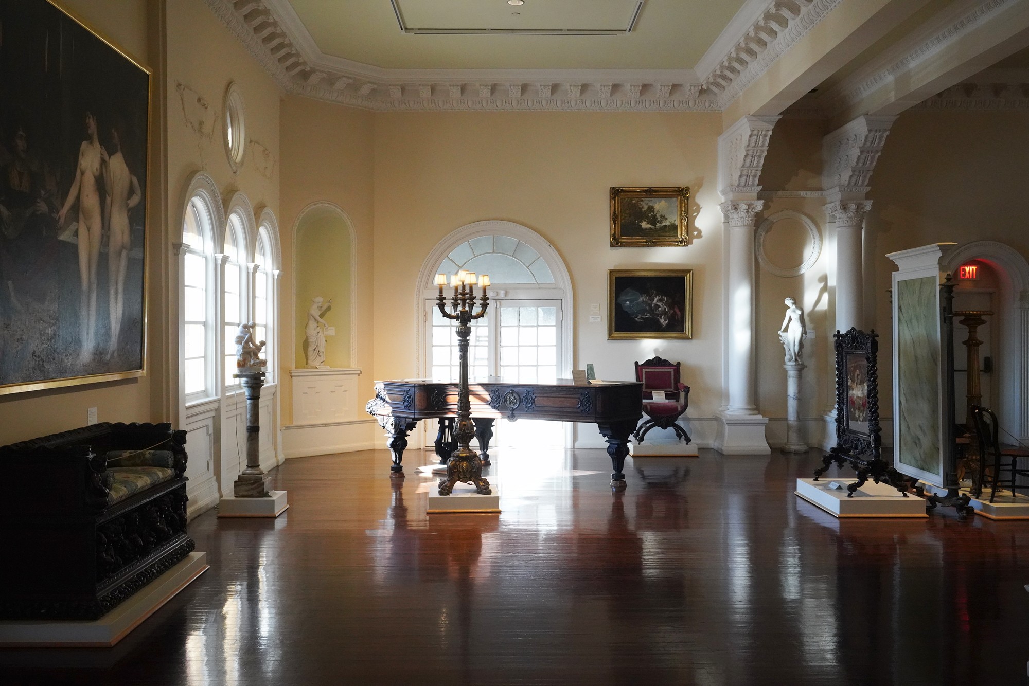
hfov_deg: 55.8
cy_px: 343
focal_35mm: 34
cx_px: 514
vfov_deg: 38.9
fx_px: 972
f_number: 11
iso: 6400
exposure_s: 1/80
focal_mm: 34
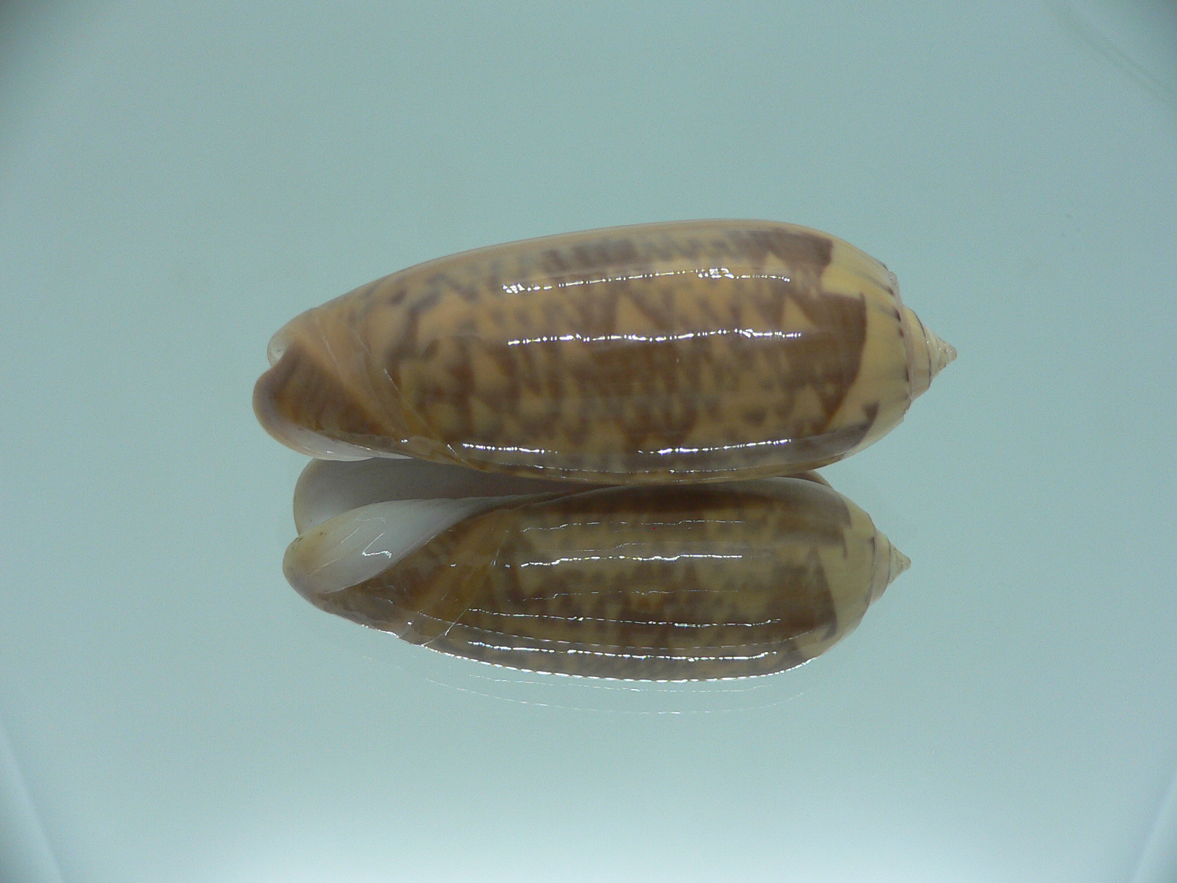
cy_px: 442
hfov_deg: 52.6
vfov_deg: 40.7
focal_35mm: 35
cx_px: 588
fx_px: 1190
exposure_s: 1/60
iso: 100
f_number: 2.8
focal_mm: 4.6
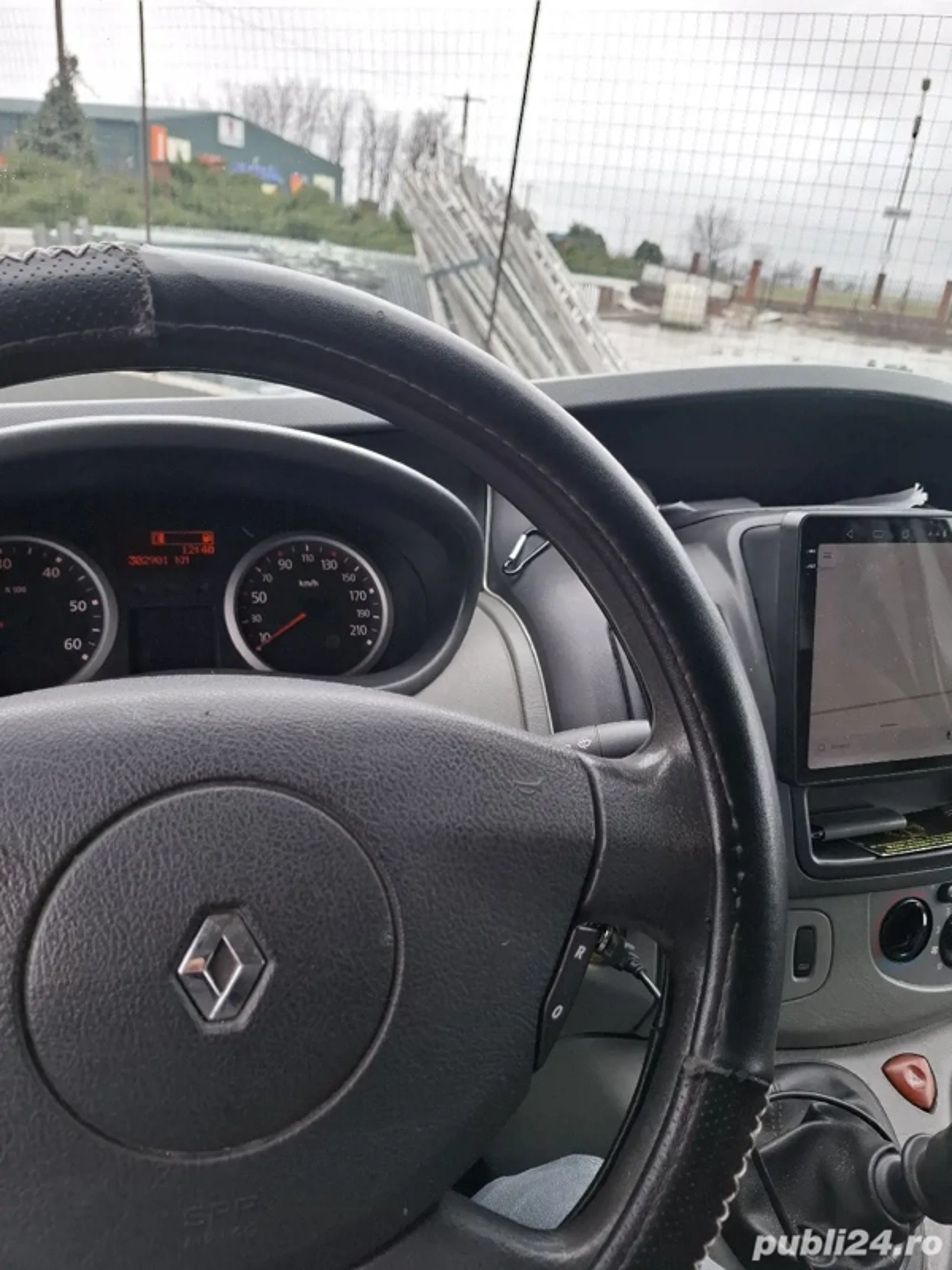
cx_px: 476
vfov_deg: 73.9
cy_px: 635
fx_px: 843
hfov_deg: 58.9
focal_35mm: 23
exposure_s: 1/109
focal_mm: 5.54
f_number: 1.8
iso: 50
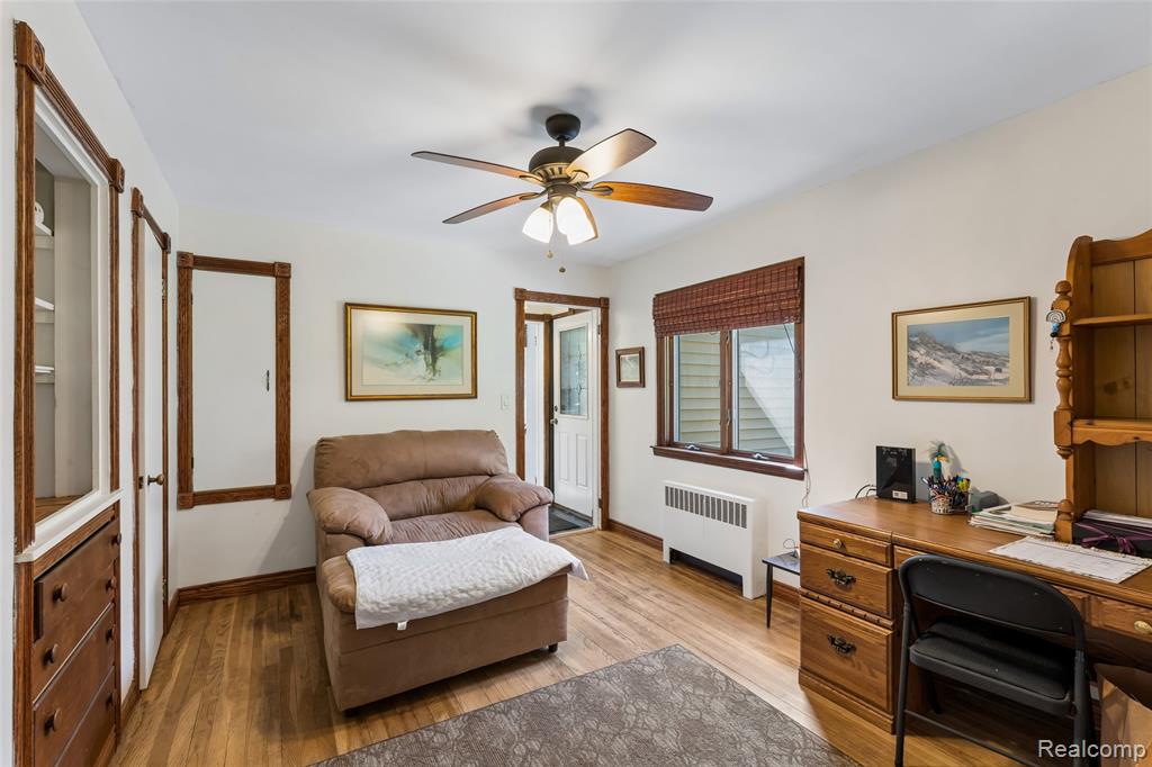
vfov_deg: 74.1
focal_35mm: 16
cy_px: 384
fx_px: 509
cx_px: 576
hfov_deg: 97.1
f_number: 13
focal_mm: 15.9
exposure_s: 1/2.5
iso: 400
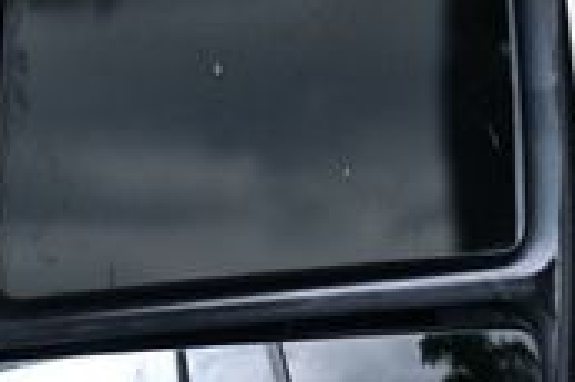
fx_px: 4085
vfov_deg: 5.4
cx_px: 515
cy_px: 93
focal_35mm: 256
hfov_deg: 8.0
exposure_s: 1/160
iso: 100
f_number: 6
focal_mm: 46
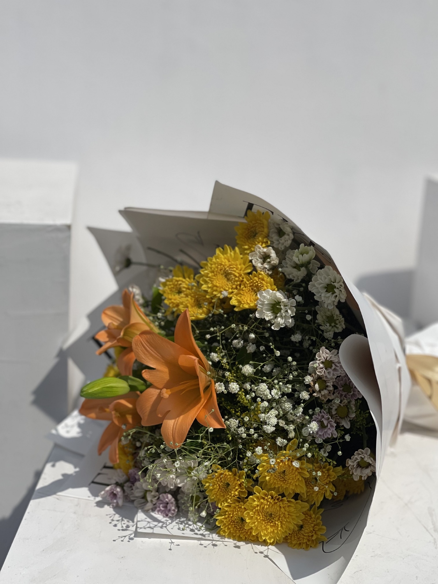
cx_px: 219
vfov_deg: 30.3
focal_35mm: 64
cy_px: 292
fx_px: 1080
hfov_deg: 22.9
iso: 32
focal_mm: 7.5
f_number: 2.2
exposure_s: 1/4587
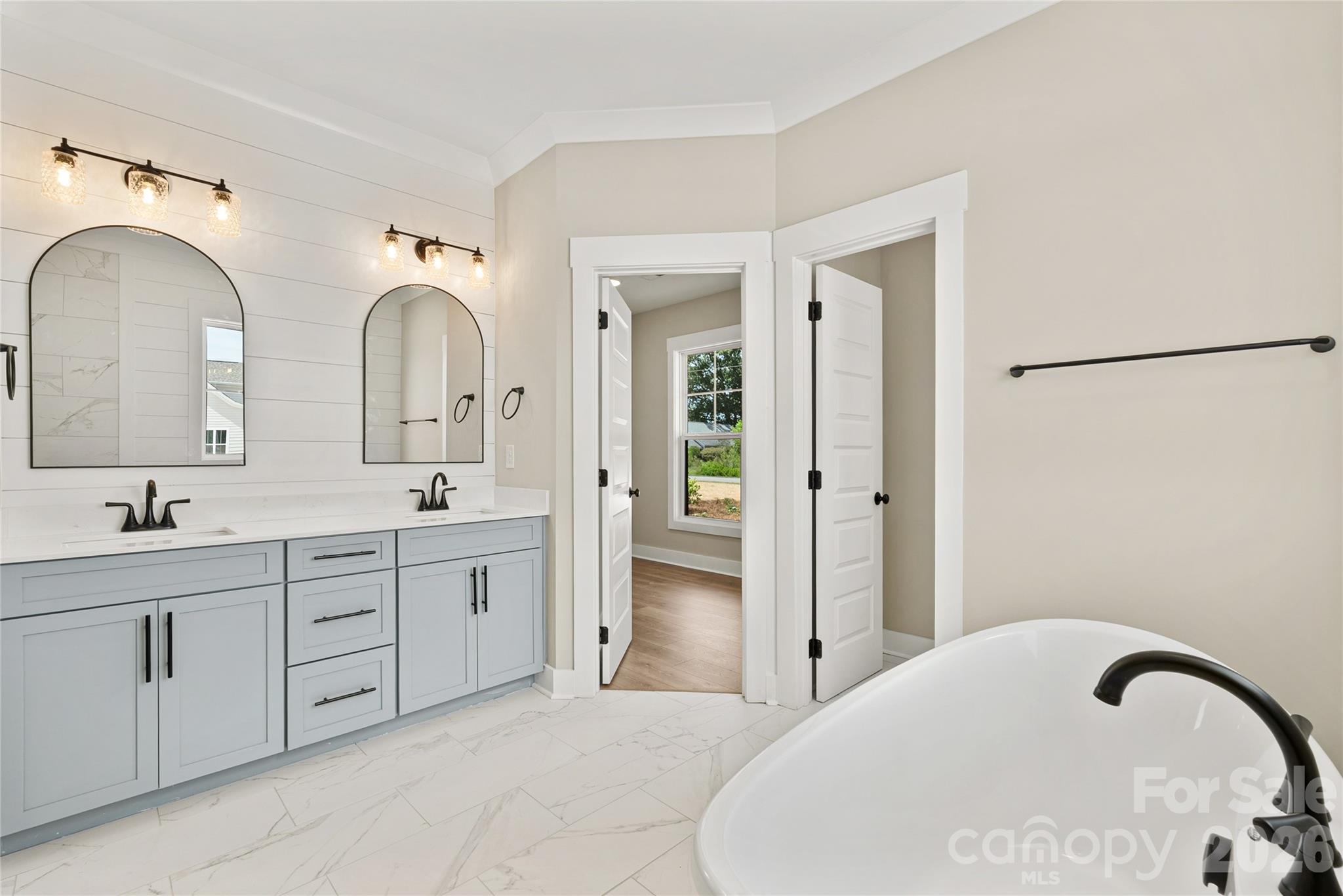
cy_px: 448
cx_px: 672
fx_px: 560
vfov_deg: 77.4
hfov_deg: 100.4
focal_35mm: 15
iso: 100
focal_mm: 15
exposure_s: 1/4
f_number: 11
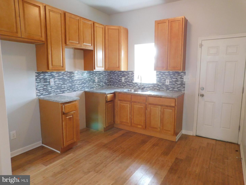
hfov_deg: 73.9
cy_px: 92
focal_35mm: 23
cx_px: 123
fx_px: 163
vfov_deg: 58.9
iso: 220
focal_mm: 4
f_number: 3
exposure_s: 1/30
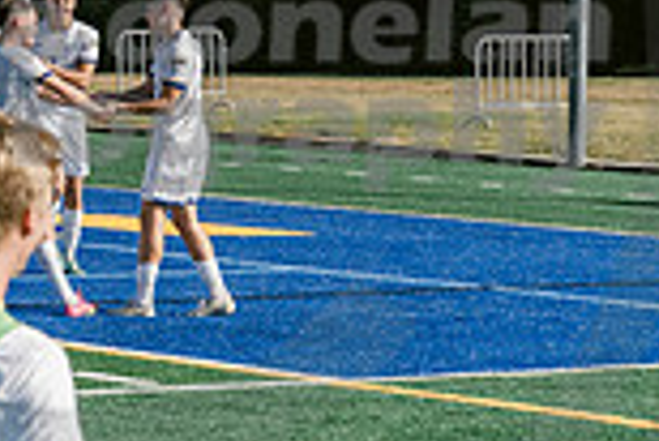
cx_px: 47
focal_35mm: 264
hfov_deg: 7.8
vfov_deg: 5.2
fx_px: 4837
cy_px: 71
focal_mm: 70
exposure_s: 1/2500
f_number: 5.6
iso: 640
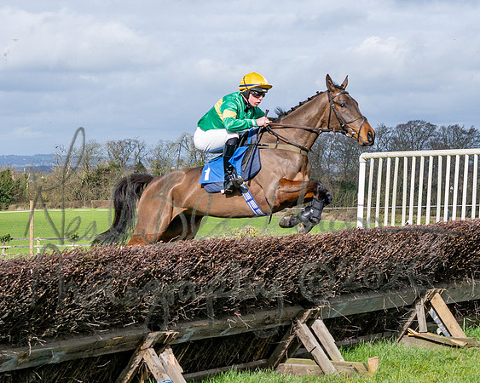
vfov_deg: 15.1
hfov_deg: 18.7
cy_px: 198
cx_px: 348
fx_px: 1451
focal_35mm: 102
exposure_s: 1/2000
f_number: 4
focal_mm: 35
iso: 200
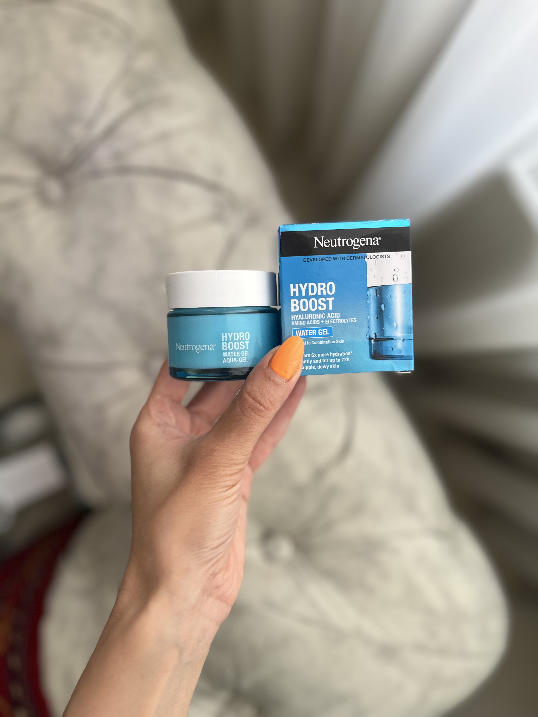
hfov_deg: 53.1
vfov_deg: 67.3
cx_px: 269
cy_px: 358
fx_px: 539
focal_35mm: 26
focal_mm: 5.1
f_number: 1.6
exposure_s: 1/122
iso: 64
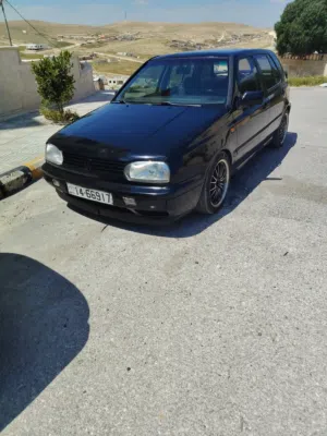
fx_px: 302
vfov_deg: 71.6
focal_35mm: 24
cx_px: 164
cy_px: 218
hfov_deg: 56.8
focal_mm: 5.25
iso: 101
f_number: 1.75
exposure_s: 1/1600
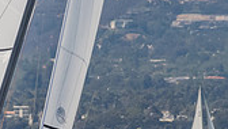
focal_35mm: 1289
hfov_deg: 1.7
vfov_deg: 0.9
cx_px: -90
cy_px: 259
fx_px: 7803
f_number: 14
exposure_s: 1/1250
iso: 640
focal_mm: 185
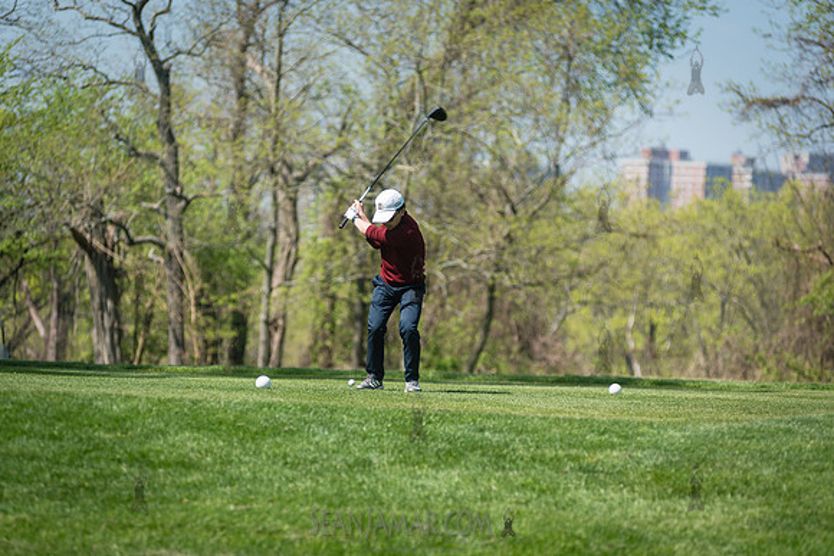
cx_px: 417
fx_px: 3990
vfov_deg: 8.0
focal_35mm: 172
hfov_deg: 11.9
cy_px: 278
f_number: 3.5
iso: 100
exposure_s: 1/1000
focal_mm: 170
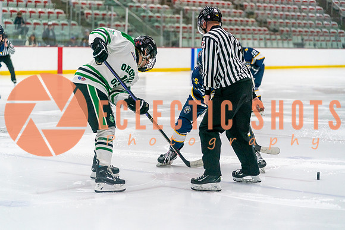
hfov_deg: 20.6
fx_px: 947
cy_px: 115
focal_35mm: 99
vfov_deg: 13.9
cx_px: 172
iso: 4000
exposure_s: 1/1600
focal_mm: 98
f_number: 2.8
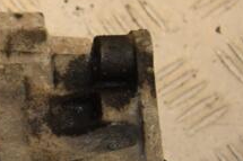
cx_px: -57
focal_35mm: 188
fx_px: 1271
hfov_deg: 10.7
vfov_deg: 7.2
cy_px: 161
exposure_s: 1/200
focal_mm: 45
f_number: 4.8
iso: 800
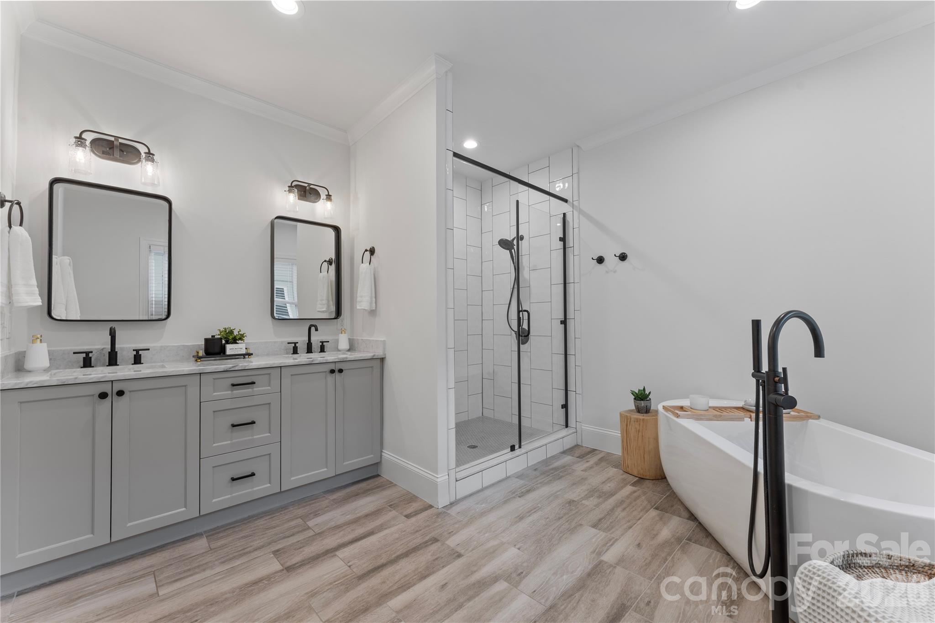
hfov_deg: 104.3
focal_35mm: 14
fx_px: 364
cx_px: 468
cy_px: 312
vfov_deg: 81.2
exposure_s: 1/2
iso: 160
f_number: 9
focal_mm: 14
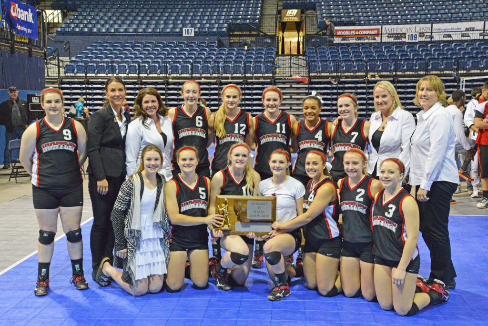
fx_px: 705
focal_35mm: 52
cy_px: 163
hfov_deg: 38.2
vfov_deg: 26.0
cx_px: 244
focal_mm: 52
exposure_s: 1/125
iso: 4000
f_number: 5.6
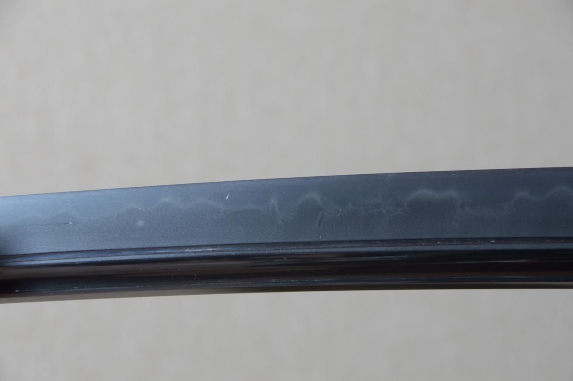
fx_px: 3220
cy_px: 190
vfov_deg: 6.8
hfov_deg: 10.2
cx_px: 286
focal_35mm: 202
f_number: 11
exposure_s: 1/1.6
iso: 400
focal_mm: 135
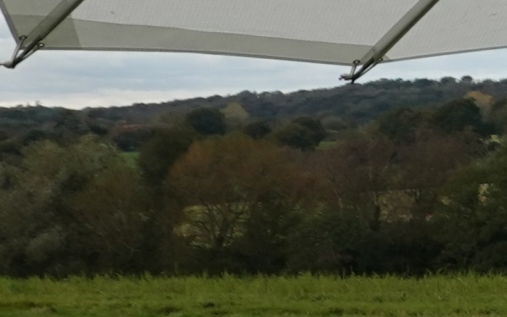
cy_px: -2
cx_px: 1619
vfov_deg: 4.2
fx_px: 4312
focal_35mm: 312
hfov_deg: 6.1
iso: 125
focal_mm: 16.54
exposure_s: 1/200
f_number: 5
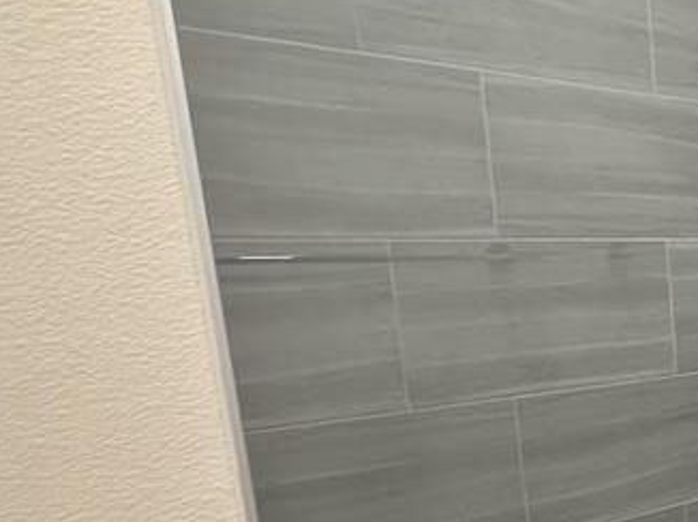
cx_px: 816
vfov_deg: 31.5
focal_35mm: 44
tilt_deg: -11.6
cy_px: 454
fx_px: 887
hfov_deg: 35.1
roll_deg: +1.8
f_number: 2.2
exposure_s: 1/60
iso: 640
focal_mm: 2.22
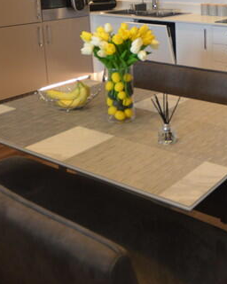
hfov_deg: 30.6
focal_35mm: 45
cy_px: 34
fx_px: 378
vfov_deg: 38.6
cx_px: 236
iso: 400
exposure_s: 1/60
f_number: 4
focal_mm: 10
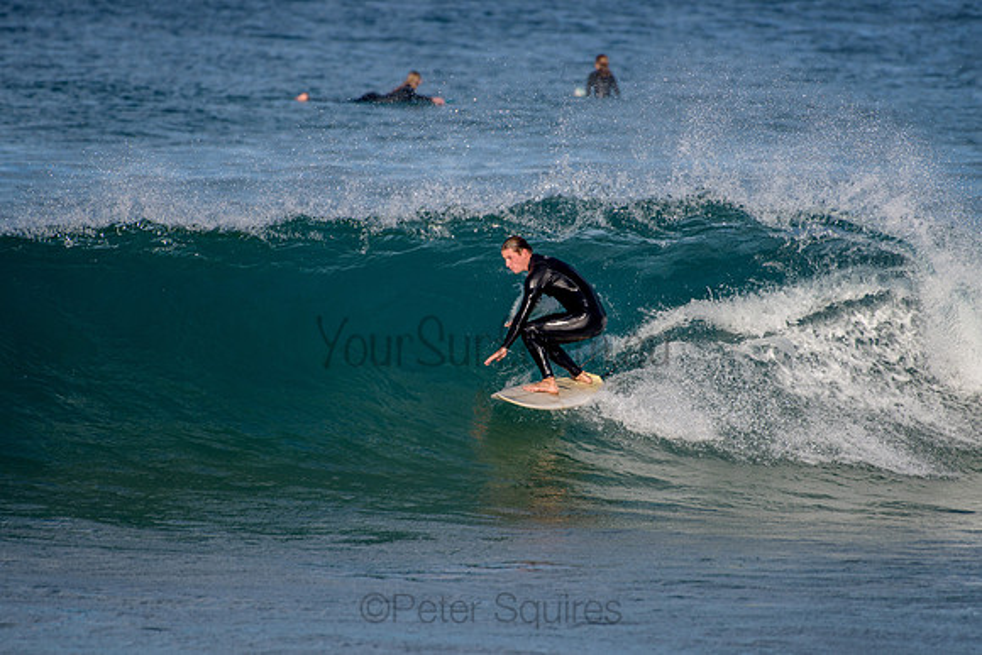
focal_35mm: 613
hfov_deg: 3.4
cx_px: 504
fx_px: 16732
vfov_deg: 2.2
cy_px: 319
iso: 140
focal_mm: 500
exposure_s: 1/2000
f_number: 5.6
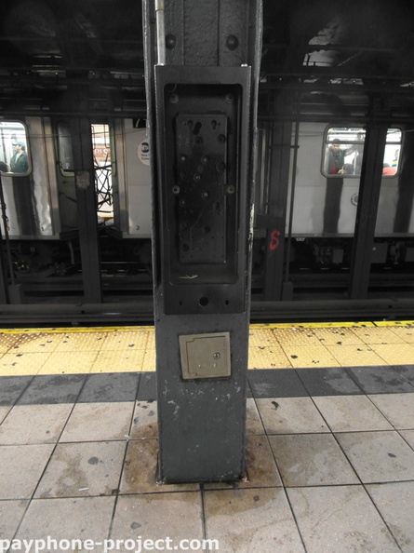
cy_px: 276
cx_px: 207
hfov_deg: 58.8
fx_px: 367
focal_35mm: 23
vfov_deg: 73.9
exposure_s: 1/20
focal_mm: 4.1
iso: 800
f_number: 2.8
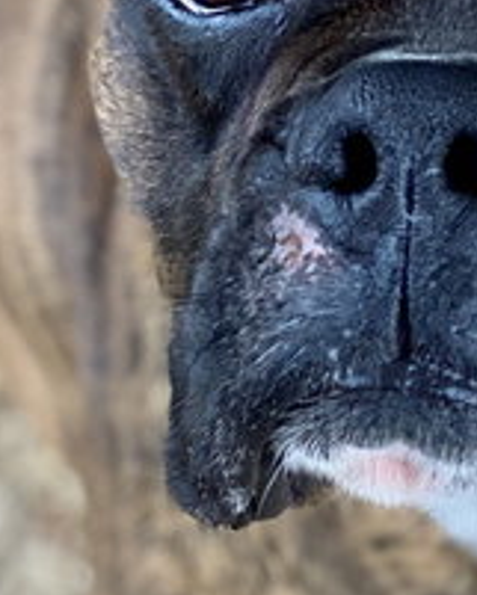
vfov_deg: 11.4
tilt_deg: -57.4
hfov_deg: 9.2
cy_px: 99
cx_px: 388
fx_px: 2962
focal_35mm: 168
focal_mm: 6
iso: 125
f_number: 2
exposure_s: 1/122
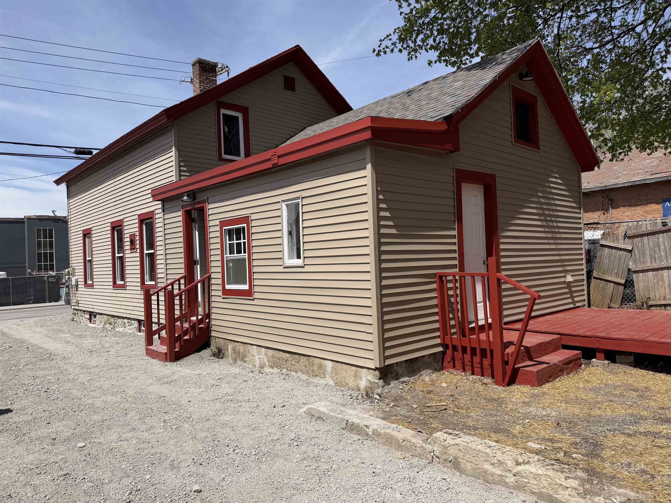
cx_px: 336
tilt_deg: +2.4
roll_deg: +2.3
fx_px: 465
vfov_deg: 56.8
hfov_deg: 71.6
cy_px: 252
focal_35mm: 24
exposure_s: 1/6173
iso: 80
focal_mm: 6.76
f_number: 1.78
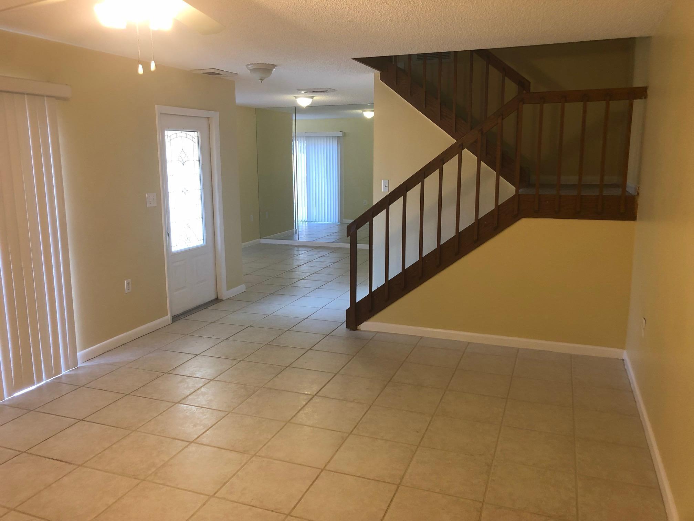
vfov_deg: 49.7
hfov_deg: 63.4
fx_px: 561
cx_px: 347
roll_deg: +0.1
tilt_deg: -10.0
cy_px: 260
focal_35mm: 28
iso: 32
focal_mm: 3.99
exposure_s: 1/24
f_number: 1.8
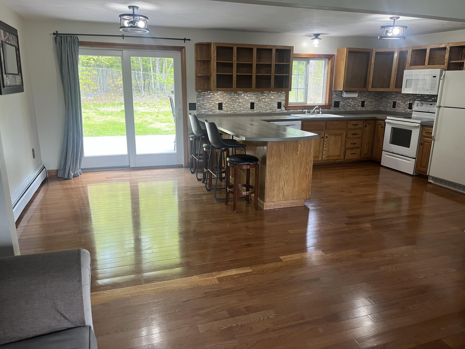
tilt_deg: -15.1
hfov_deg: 67.3
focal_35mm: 26
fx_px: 349
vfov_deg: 53.1
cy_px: 174
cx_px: 232
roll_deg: -0.3
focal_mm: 5.1
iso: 100
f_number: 1.6
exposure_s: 1/60
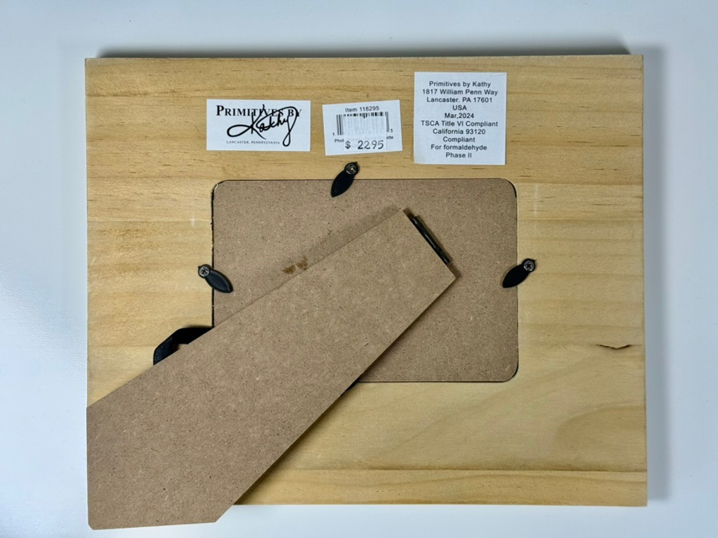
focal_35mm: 48
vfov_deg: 30.3
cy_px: 269
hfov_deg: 39.7
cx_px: 359
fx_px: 996
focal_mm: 6.76
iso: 64
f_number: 1.78
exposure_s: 1/447
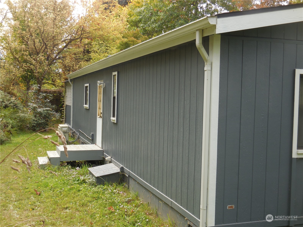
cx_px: 152
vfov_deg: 32.2
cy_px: 114
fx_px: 394
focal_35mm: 45
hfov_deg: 42.1
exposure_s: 1/200
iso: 125
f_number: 4.2
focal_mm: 8.1
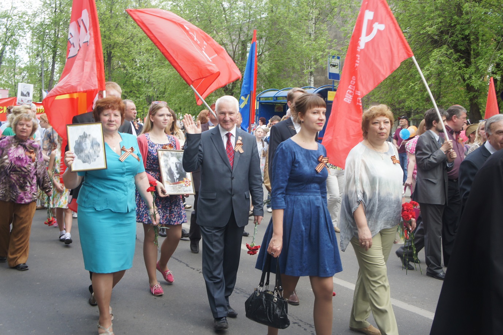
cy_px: 168
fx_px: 566
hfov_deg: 48.0
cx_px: 252
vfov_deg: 33.0
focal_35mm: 40
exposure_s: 1/100
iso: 200
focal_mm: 27
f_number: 5.6
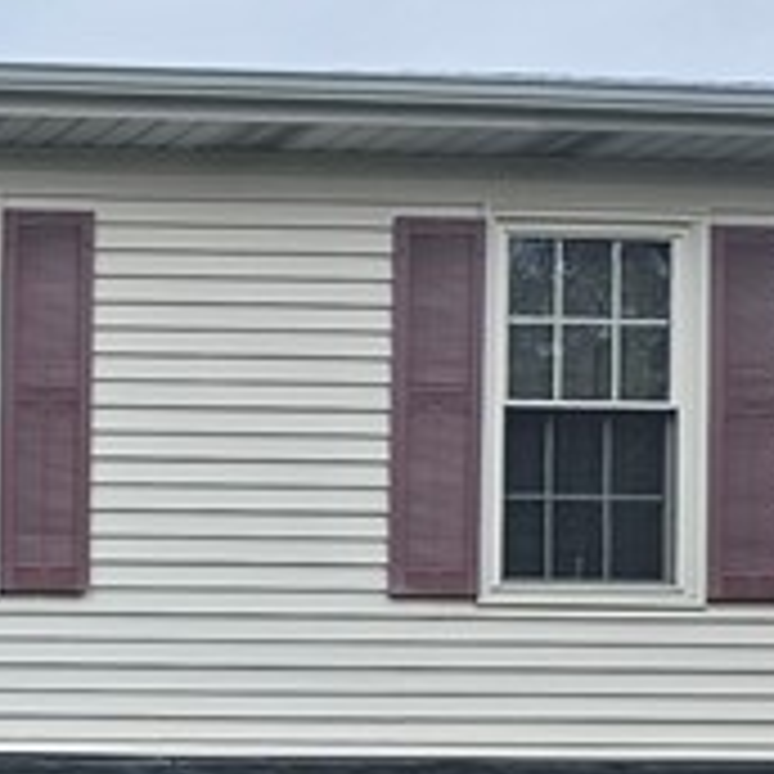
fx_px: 3061
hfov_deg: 11.3
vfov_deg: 13.6
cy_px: 1143
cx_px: -1251
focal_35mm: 121
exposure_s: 1/878
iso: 25
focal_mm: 5.4
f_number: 1.8
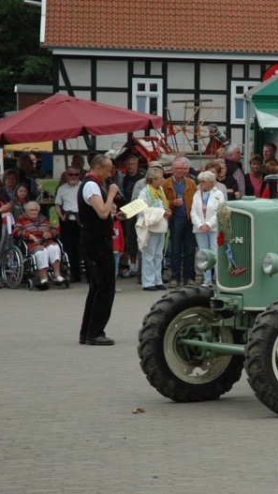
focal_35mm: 155
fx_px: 2026
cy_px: 247
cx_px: 356
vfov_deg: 13.9
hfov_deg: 7.8
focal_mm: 65
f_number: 9
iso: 400
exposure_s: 1/320
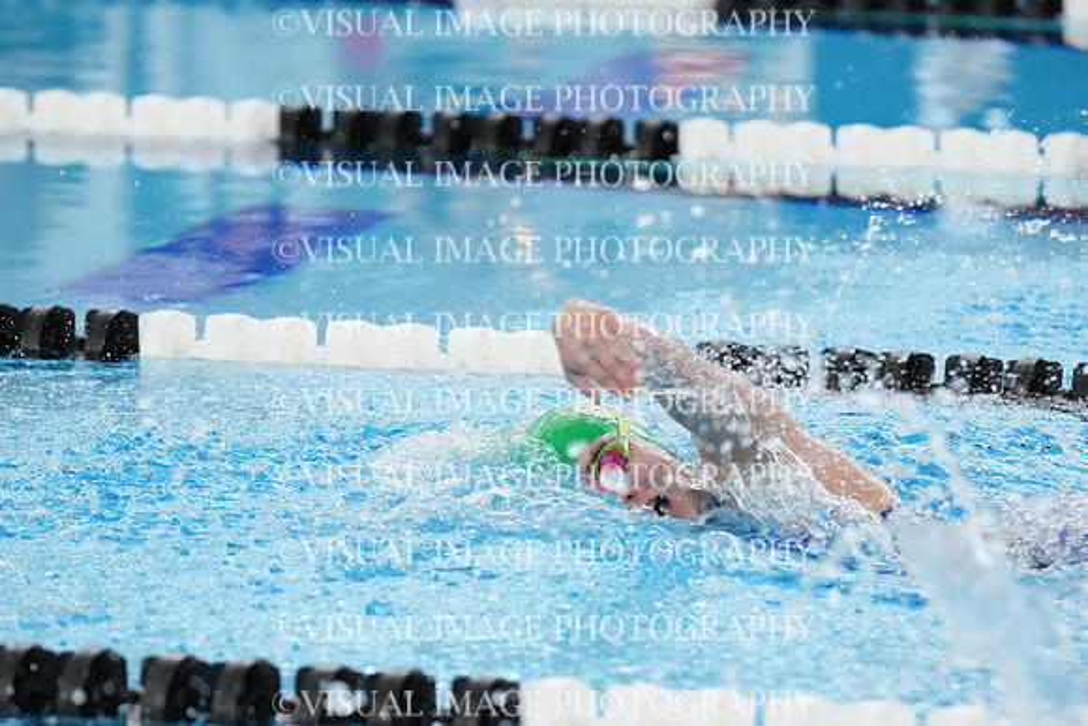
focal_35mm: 300
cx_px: 544
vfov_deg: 4.6
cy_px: 363
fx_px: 9068
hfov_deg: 6.9
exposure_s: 1/1250
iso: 6400
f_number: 4
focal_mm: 200
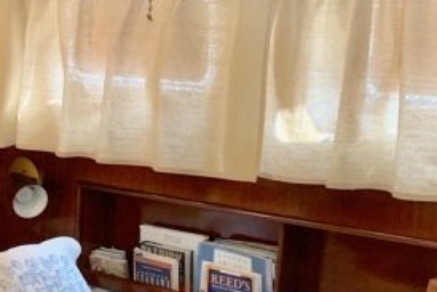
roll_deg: -2.7
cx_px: 123
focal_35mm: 79
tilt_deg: -13.3
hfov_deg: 25.4
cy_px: 281
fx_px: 959
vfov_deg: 17.0
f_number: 1.8
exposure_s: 1/60
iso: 320
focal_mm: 4.25
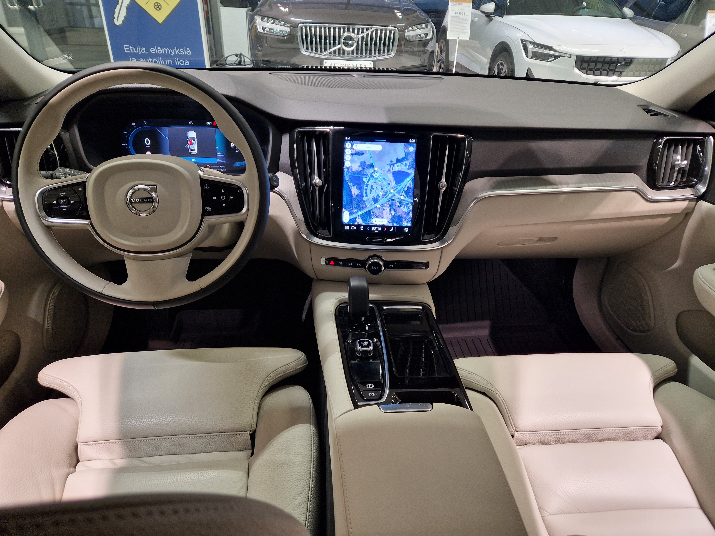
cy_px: 268
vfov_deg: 58.9
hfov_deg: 73.9
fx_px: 475
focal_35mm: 23
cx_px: 358
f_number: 1.8
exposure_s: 1/50
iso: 64
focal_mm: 5.4
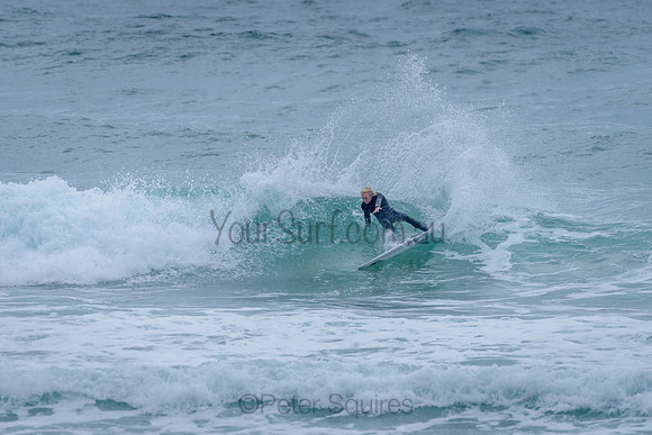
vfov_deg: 2.2
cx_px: 327
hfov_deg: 3.4
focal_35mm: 613
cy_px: 169
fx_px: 11100
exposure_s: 1/2000
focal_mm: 500
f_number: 5.6
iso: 1400
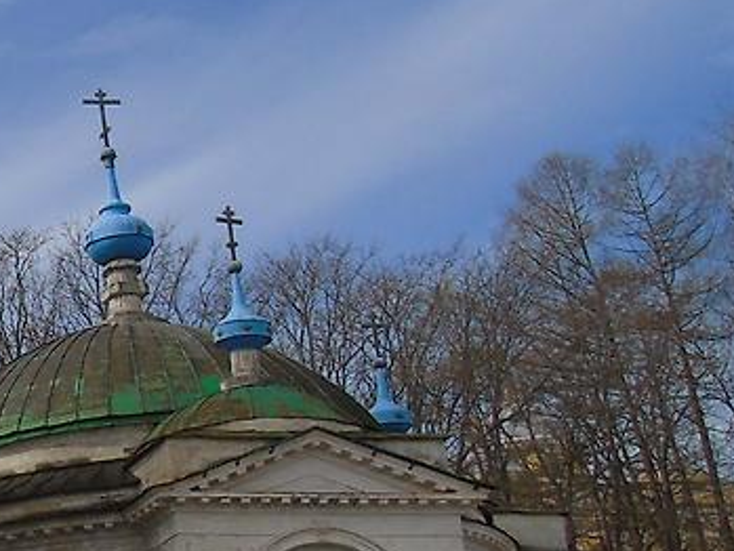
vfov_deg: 17.2
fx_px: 1824
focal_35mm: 86
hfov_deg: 19.1
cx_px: -454
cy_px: 229
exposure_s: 1/1000
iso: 80
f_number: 4
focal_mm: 4.4
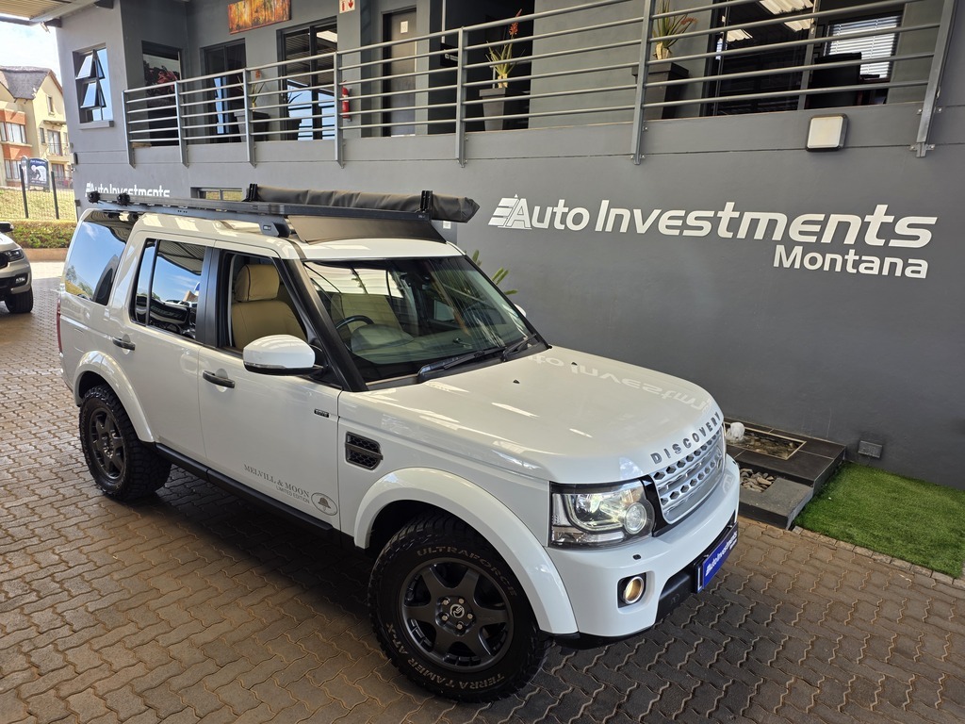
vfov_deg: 58.9
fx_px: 641
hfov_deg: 73.9
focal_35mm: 23
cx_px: 482
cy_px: 362
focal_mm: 6.25
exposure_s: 1/59
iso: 12
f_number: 1.7
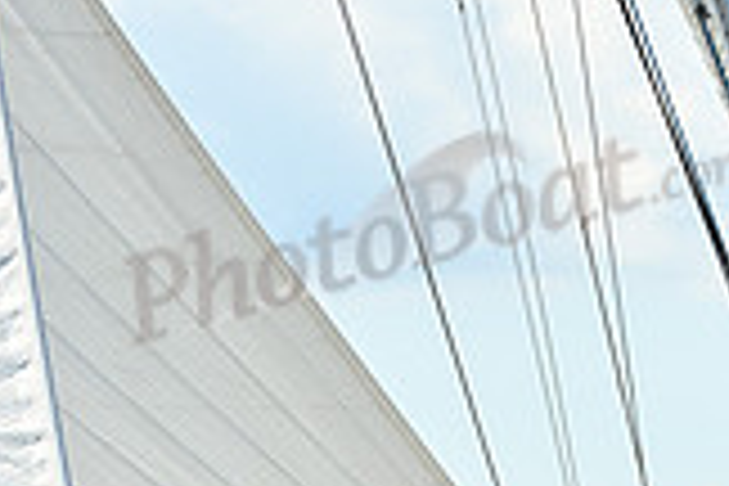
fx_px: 8869
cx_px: 994
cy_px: 812
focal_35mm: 438
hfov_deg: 4.7
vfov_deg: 3.1
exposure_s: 1/1250
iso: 250
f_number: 7.1
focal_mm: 122
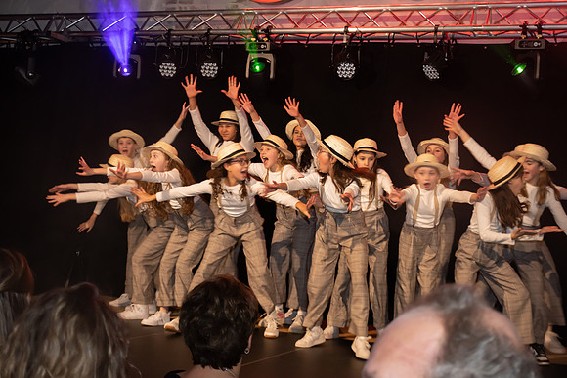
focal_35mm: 56
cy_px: 202
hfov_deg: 35.6
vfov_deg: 24.2
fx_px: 883
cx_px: 303
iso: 640
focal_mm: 35
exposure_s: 1/60
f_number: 4.2
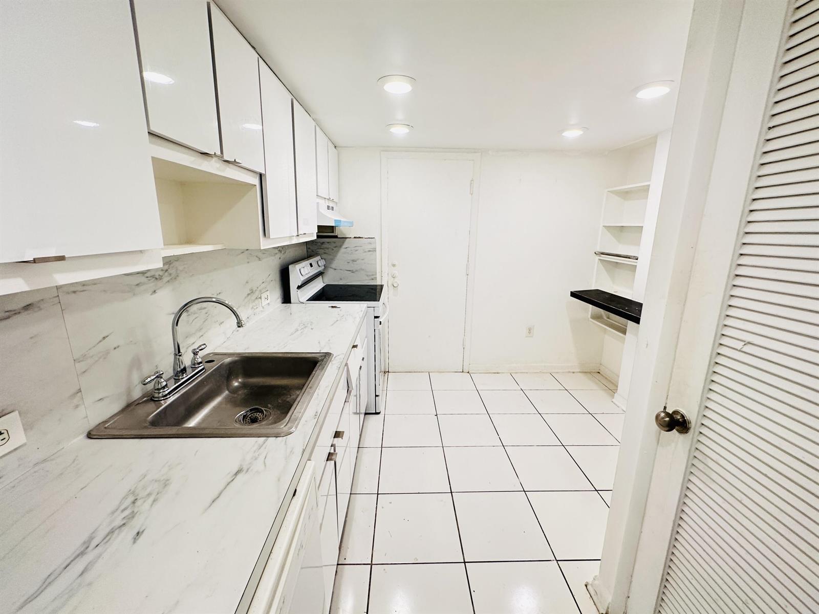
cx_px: 410
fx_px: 331
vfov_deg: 85.7
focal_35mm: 14
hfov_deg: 102.1
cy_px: 307
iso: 200
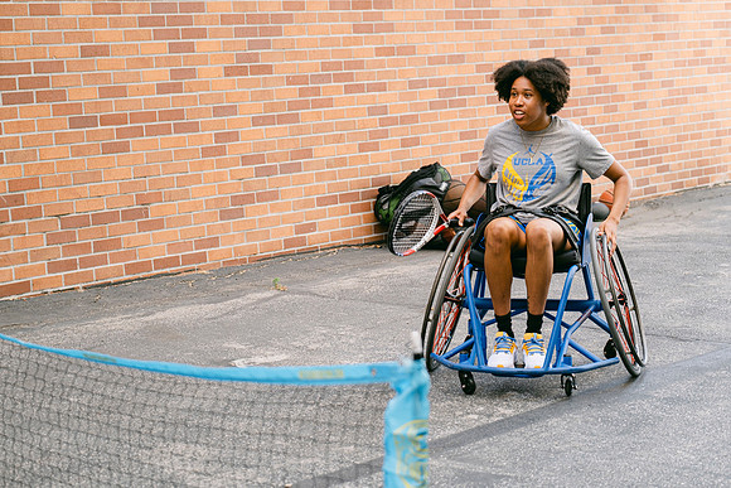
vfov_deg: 17.6
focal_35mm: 77
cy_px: 244
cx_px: 366
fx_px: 1572
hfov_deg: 26.2
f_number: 2.8
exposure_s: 1/140
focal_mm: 50
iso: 160
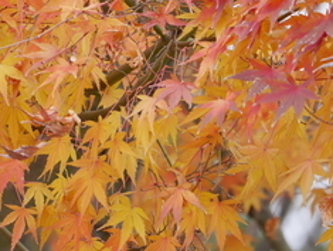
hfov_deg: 2.6
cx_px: 50
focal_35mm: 766
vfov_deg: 1.9
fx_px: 7380
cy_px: 196
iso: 640
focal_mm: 150
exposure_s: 1/320
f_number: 5.6
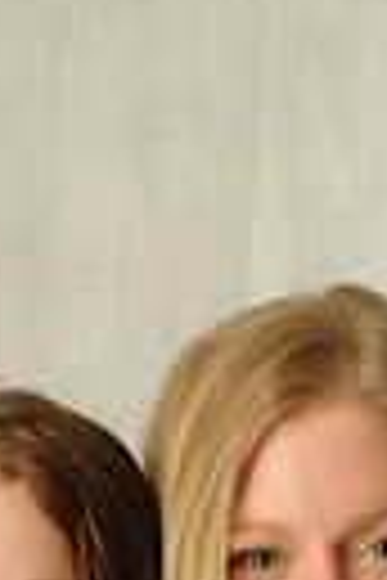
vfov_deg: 4.5
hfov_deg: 3.0
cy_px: 908
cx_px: 101
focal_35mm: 451
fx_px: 7272
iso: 400
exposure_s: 1/125
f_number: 13
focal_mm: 86
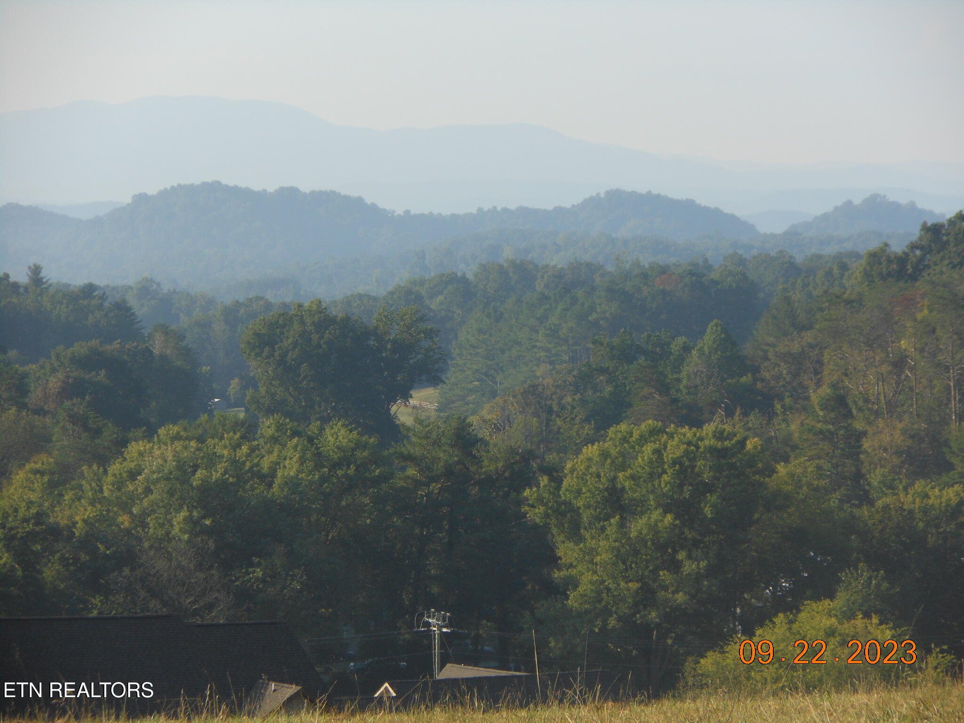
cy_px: 362
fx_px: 5458
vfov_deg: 7.6
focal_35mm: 196
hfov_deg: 10.1
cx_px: 482
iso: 80
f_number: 5.6
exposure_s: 1/250
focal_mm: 35
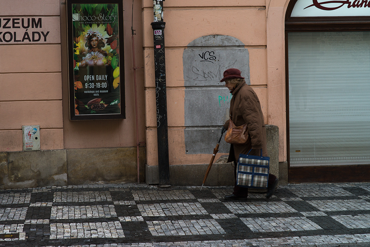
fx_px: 874
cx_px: 185
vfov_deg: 16.1
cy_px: 124
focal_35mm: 85
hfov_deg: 23.9
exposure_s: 1/125
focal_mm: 85
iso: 250
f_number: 9
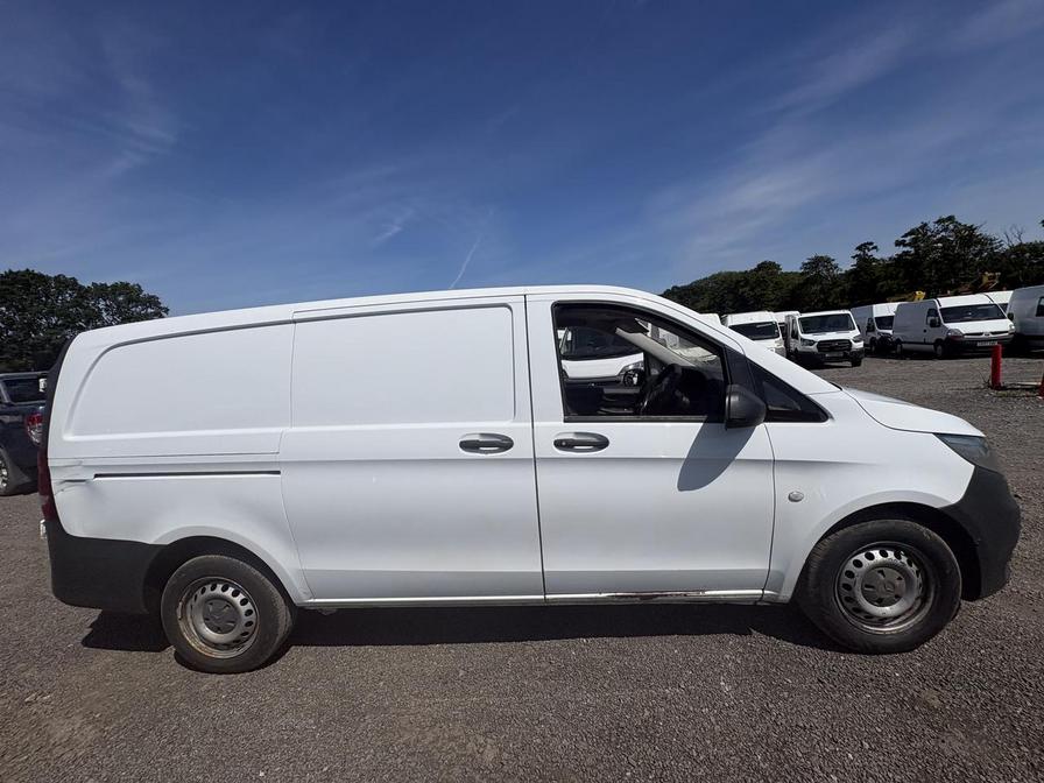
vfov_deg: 85.7
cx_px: 522
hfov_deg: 102.1
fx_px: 422
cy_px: 392
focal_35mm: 14
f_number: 2.2
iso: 40
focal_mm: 2.22
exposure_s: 1/6135
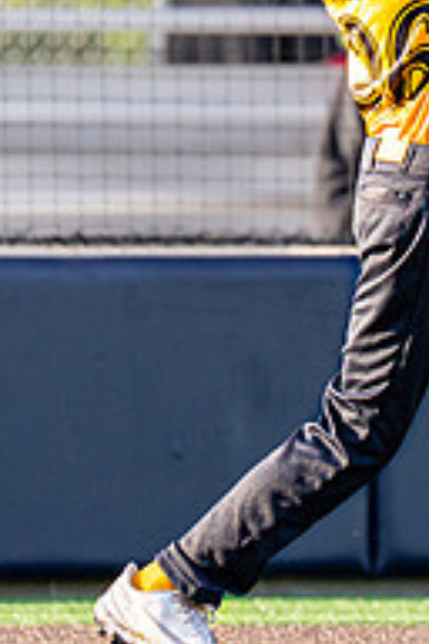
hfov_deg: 1.3
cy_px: 144
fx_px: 18982
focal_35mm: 1062
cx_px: 575
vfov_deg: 1.9
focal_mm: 200
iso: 320
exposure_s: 1/1600
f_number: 2.8
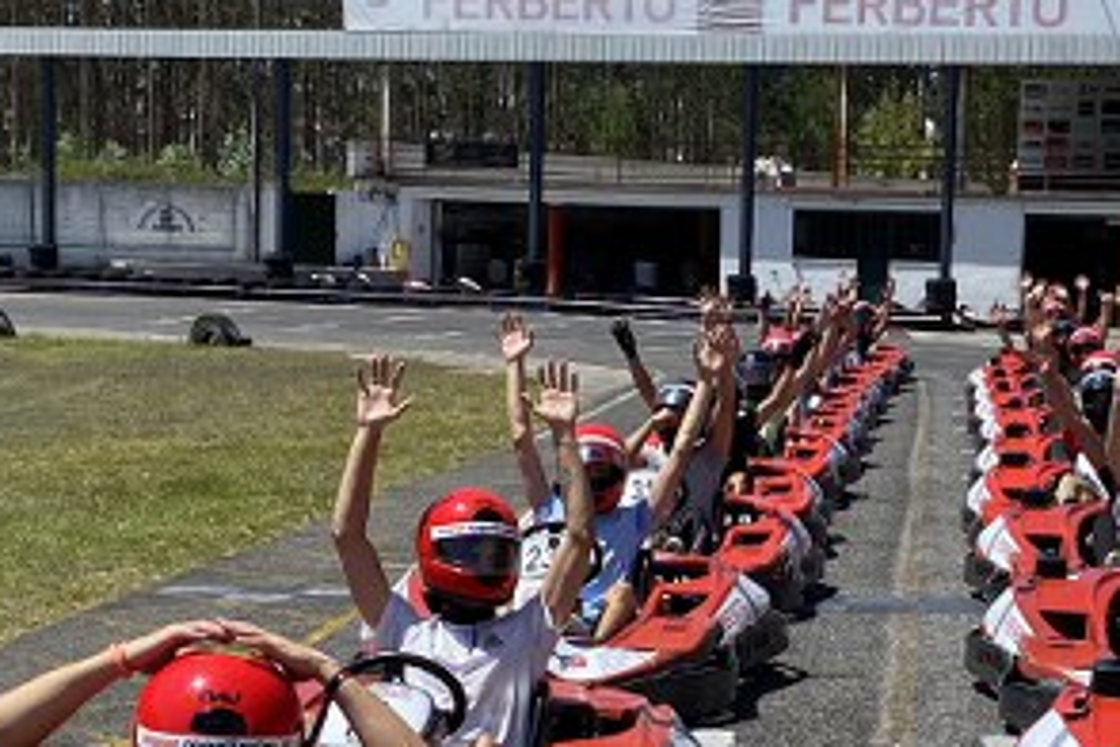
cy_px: 610
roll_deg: -1.5
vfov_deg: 13.9
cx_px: 756
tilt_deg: -8.1
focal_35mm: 98
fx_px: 3049
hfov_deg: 20.7
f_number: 1.8
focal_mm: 4.25
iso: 32
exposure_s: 1/2890
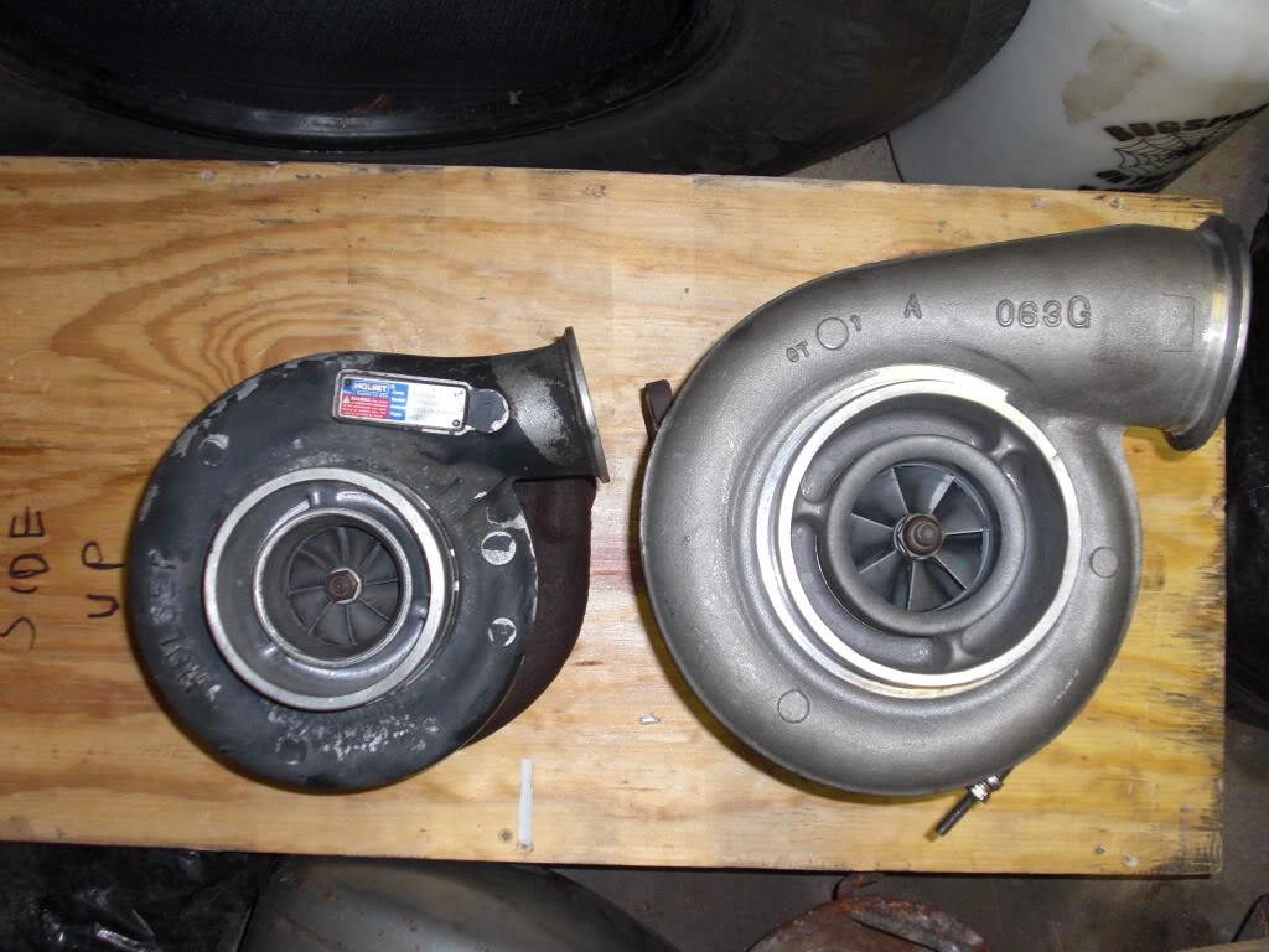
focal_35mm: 43
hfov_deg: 43.9
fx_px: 1576
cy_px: 476
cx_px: 634
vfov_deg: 33.6
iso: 200
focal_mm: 7.6
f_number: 3.1
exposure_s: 1/60
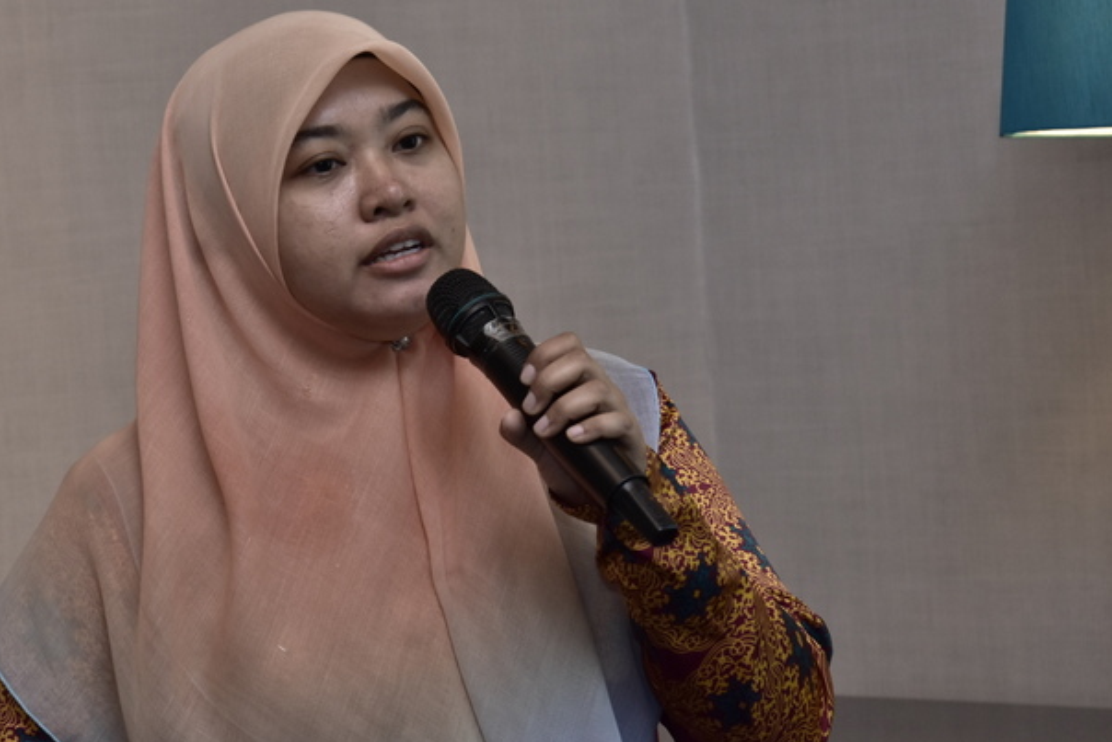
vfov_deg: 8.6
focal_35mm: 159
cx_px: 488
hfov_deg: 12.9
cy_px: 330
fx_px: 4912
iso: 1000
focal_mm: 80
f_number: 6.3
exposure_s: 1/50
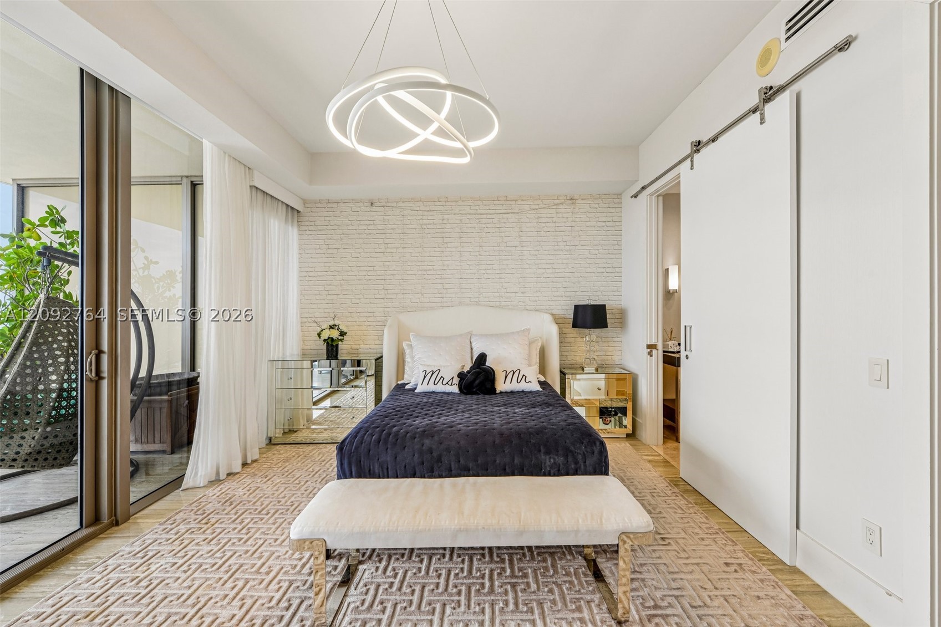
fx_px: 392
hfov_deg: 100.4
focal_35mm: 15
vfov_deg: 77.3
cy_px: 314
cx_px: 470
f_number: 9
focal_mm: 15
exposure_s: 1/25
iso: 200
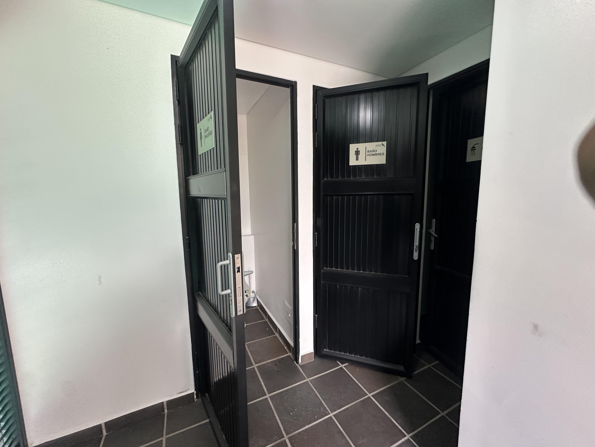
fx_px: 241
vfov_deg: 85.7
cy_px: 224
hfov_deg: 102.1
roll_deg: -0.5
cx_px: 298
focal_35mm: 14
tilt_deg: -6.2
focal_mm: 2.22
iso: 250
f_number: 2.2
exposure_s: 1/60
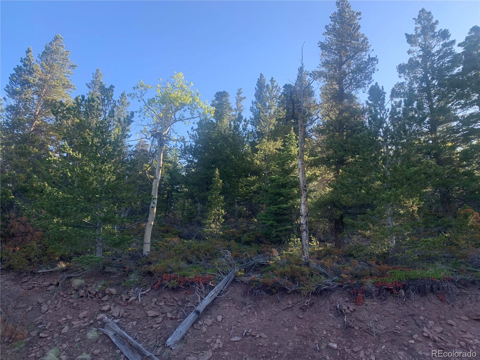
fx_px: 361
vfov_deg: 53.1
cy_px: 180
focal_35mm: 26
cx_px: 240
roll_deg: -2.2
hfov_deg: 67.3
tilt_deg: +17.1
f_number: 1.8
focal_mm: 4.25
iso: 25
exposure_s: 1/474
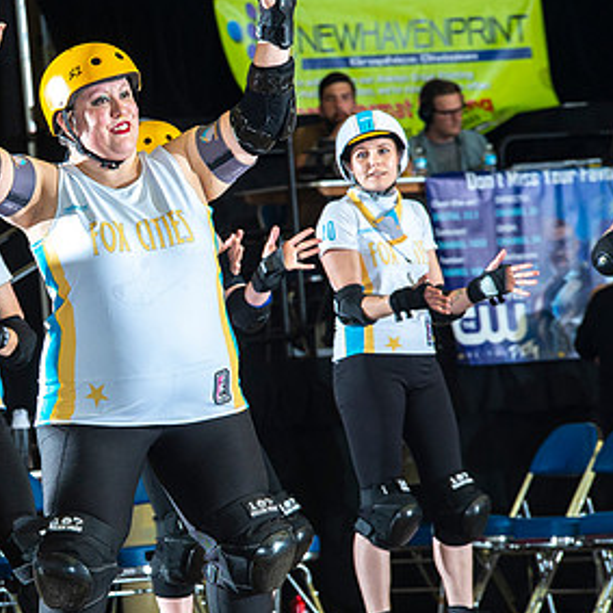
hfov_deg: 5.4
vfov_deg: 5.4
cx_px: 50
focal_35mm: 322
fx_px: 6451
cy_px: 382
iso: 1600
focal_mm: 185
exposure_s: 1/160
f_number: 8
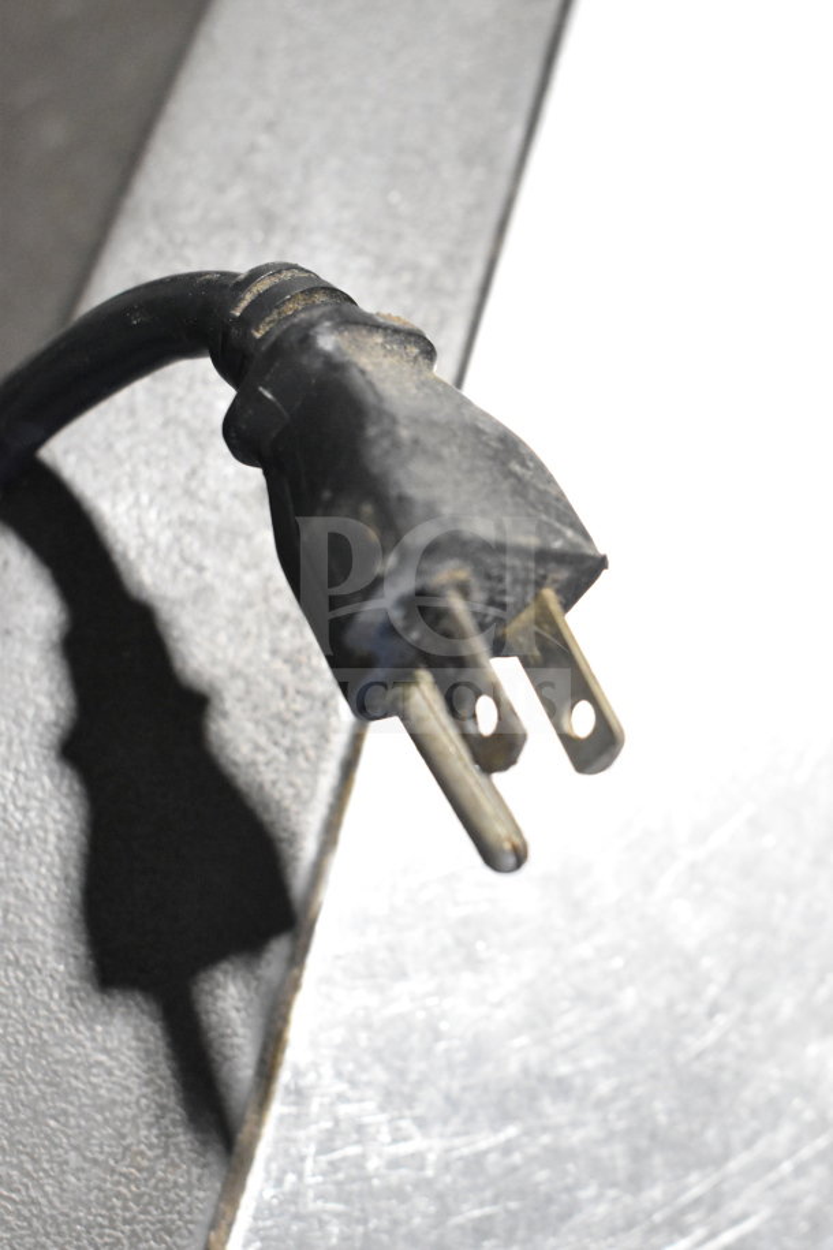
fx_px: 1978
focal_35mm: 57
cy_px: 625
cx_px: 416
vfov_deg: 35.1
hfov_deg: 23.8
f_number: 8
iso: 6400
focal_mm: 38
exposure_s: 1/250
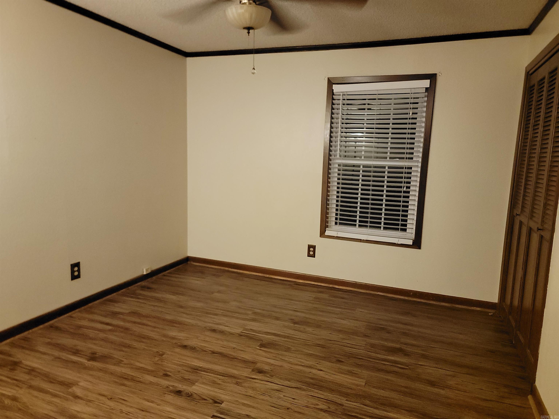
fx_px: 388
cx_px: 280
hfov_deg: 71.6
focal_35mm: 24
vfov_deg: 56.8
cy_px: 210
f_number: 1.8
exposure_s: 1/30
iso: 500
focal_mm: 6.7
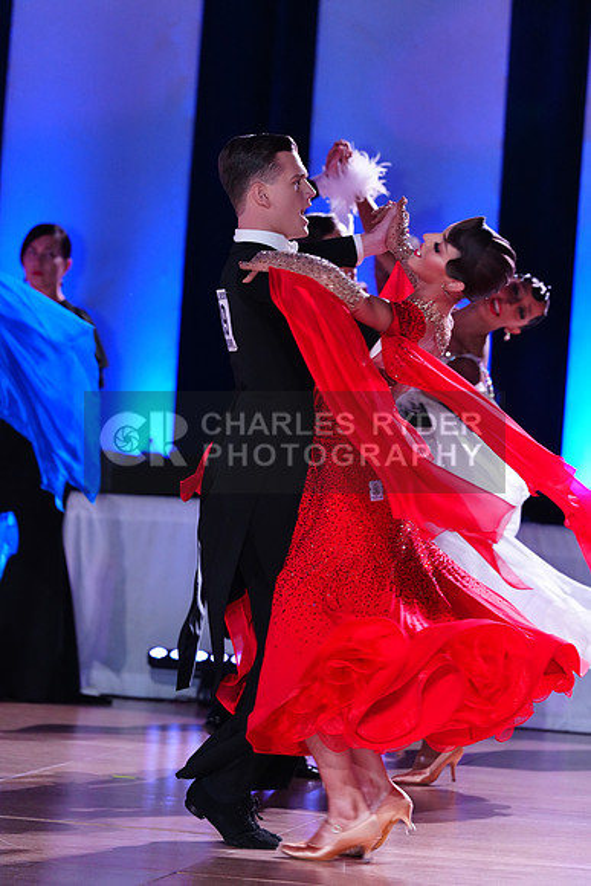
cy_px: 443
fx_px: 4479
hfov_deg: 7.5
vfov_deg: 11.3
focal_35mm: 182
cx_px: 296
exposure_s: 1/250
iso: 3200
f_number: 4.5
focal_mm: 182
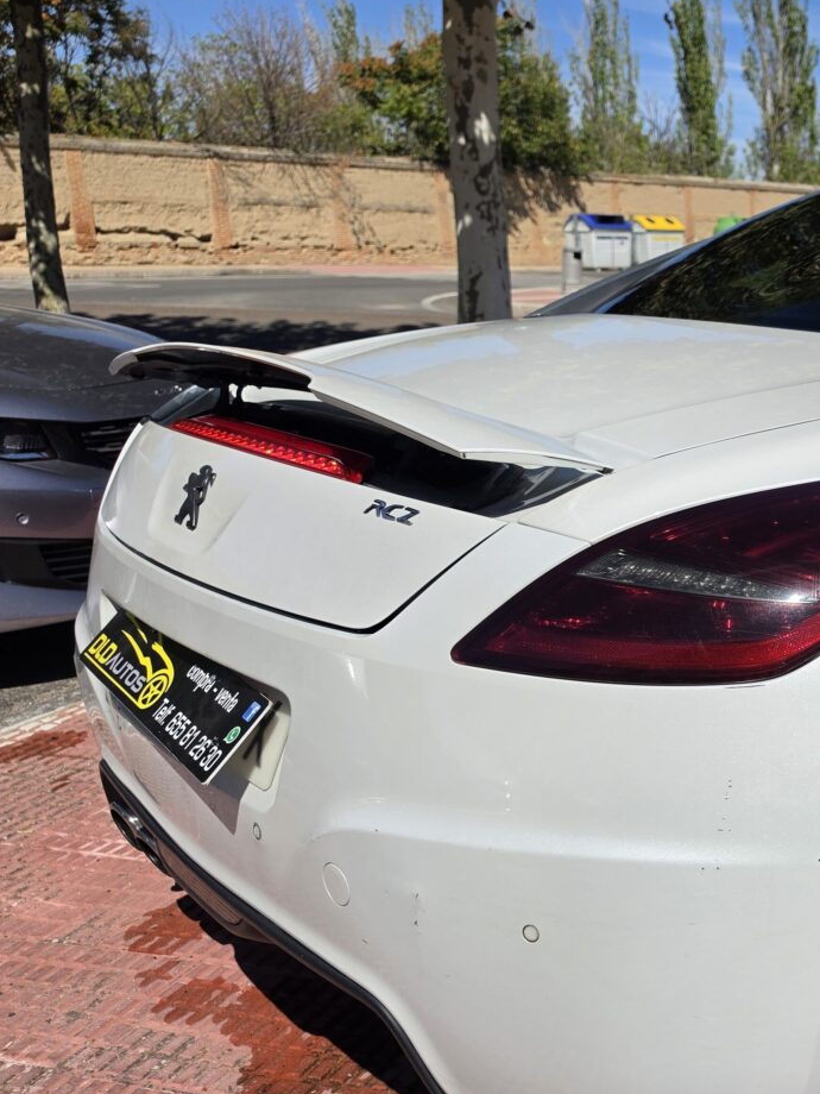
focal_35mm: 40
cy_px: 622
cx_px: 922
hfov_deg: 31.5
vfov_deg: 46.7
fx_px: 1263
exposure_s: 1/7939
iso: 40
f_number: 1.4
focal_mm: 6.5
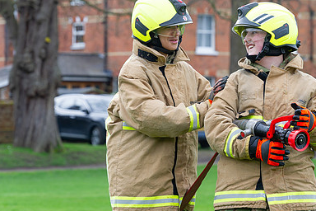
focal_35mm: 234
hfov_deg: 8.8
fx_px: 2054
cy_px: 86
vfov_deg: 5.9
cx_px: 210
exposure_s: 1/250
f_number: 7.1
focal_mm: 155
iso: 560
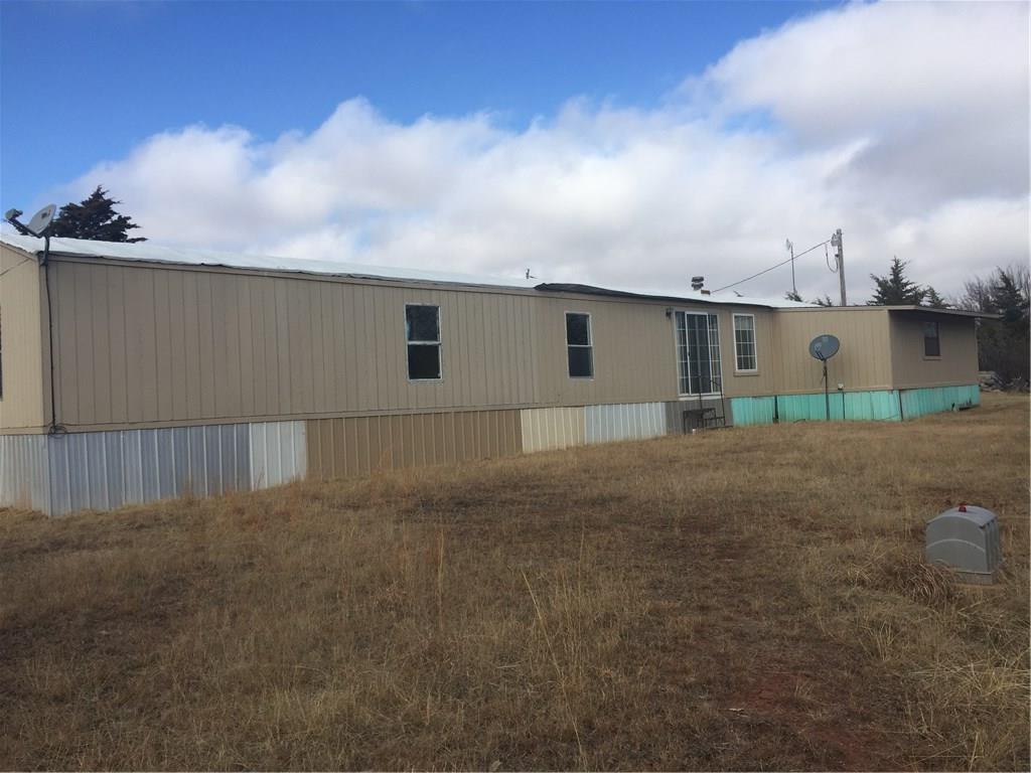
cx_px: 516
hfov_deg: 61.7
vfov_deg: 48.2
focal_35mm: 29
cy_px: 386
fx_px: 864
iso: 32
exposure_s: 1/1980
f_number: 2.2
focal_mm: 4.15
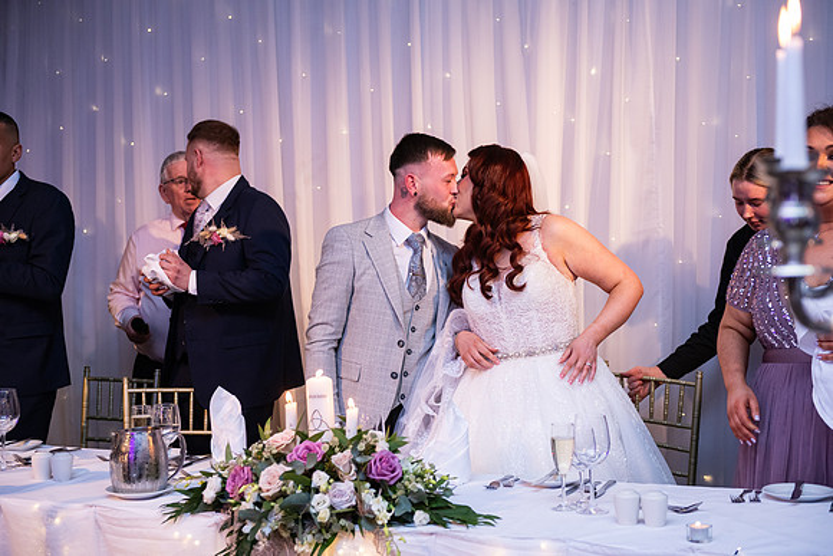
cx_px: 416
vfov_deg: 24.6
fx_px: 1273
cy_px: 278
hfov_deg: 36.2
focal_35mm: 55
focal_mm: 55
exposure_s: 1/160
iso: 800
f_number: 3.5
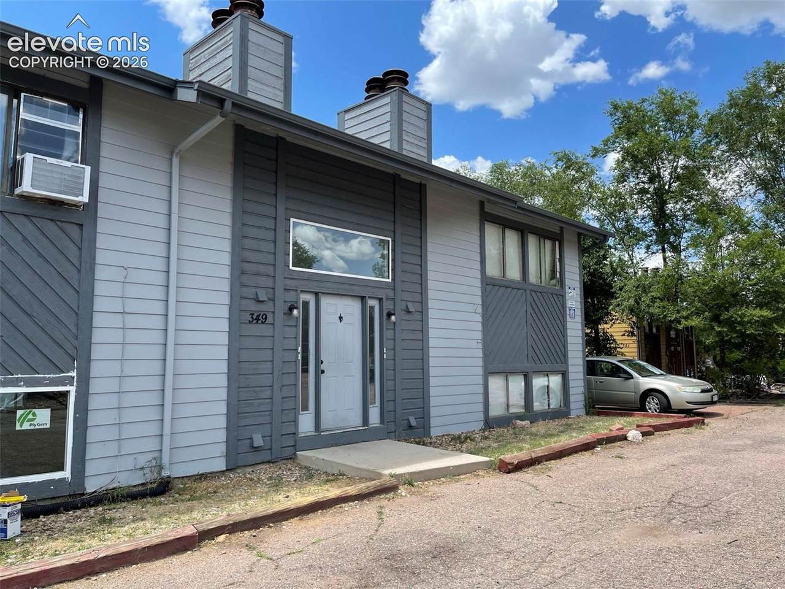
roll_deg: +0.8
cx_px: 392
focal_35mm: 26
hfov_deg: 67.3
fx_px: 590
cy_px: 294
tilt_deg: +5.4
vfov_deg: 53.1
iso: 32
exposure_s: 1/1553
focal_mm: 5.1
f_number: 1.6
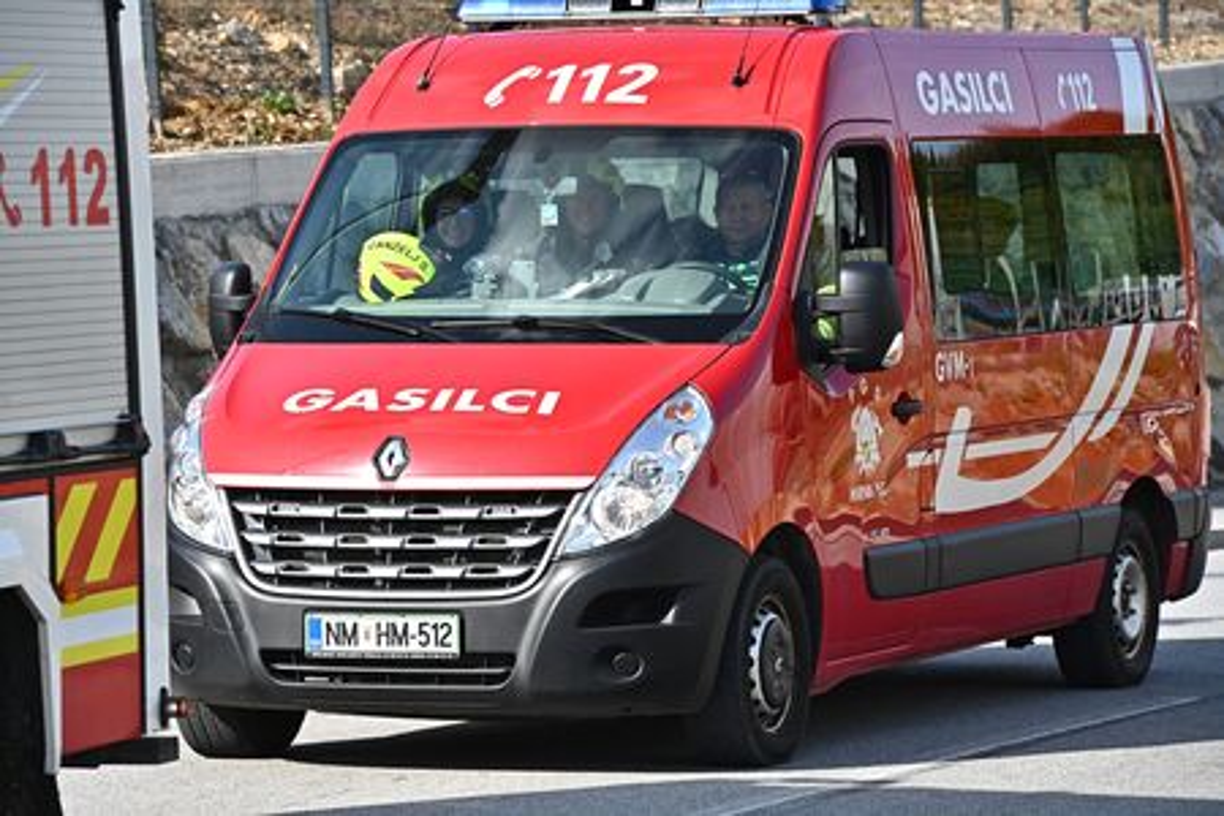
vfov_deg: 7.4
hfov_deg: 11.1
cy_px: 408
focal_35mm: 185
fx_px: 6290
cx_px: 612
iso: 1600
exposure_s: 1/4000
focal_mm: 185
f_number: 7.1
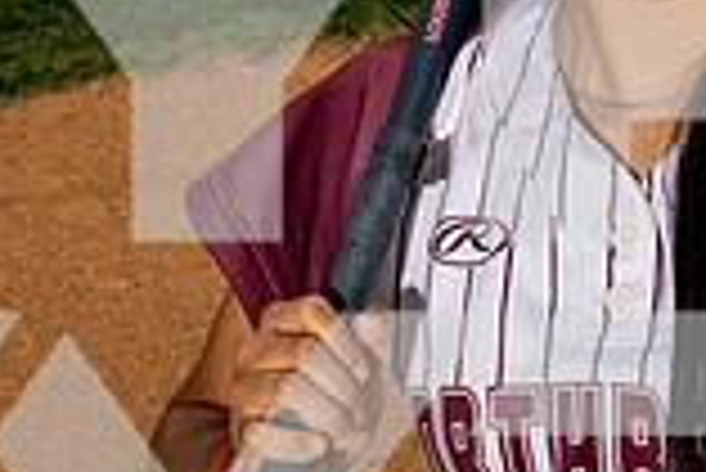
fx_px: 3042
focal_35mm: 155
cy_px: 7
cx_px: 396
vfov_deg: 8.8
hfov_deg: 13.2
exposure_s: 1/250
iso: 100
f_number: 16
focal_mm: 42
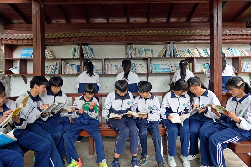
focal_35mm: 24
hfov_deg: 73.8
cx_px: 126
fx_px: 167
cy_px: 84
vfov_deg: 53.1
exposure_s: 1/160
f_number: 5.6
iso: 1000
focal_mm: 24
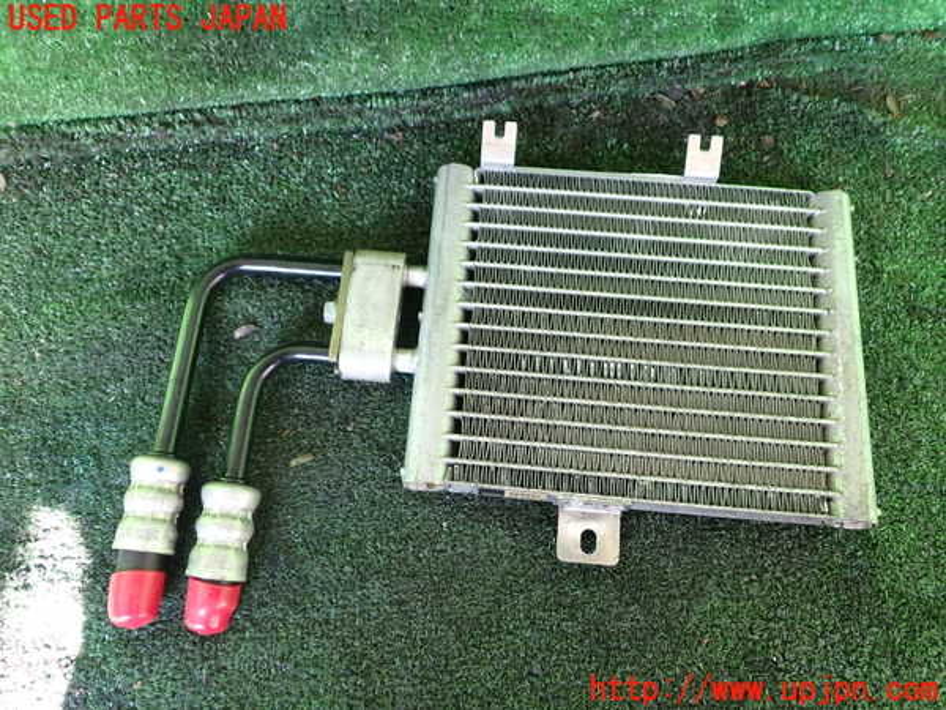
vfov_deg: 46.8
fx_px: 820
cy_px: 355
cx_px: 473
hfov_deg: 60.0
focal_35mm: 30
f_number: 2.3
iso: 200
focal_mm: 5.4
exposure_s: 1/50
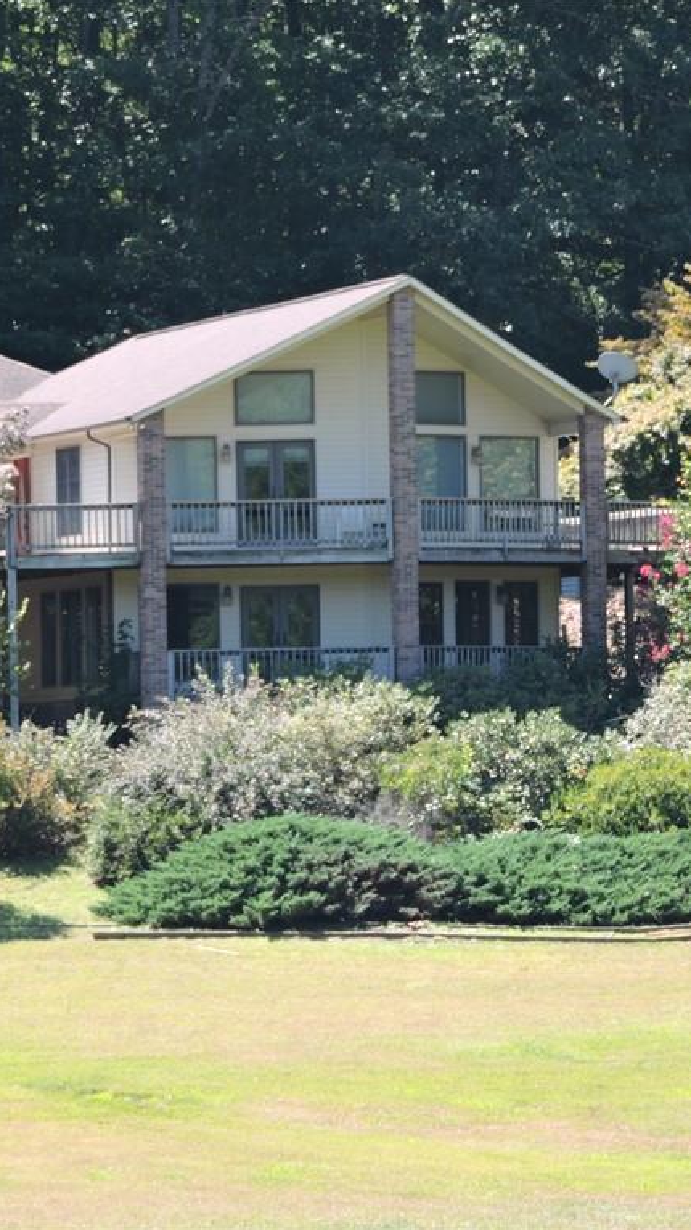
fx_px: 8083
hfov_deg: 4.9
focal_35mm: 248
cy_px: 614
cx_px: 227
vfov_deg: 8.7
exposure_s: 1/125
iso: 100
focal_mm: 30.3
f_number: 4.5
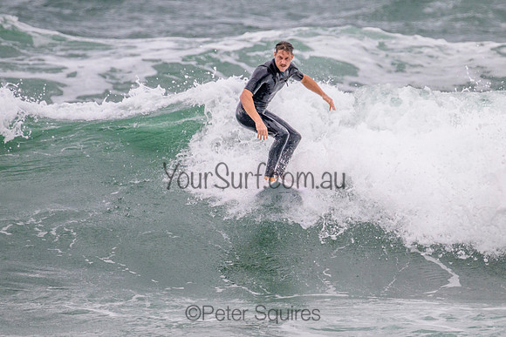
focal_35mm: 1087
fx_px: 15287
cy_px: 200
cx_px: 288
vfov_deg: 1.3
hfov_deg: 1.9
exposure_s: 1/2000
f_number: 11
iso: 1400
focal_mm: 800
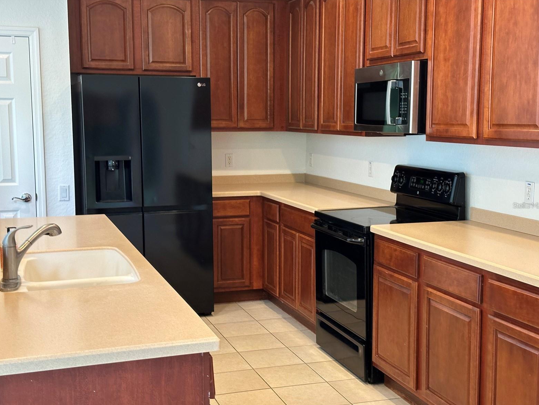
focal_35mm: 49
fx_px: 763
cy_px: 205
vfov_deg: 29.7
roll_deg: -0.6
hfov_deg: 38.9
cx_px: 270
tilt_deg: -6.5
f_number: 1.78
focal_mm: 6.86
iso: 250
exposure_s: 1/40
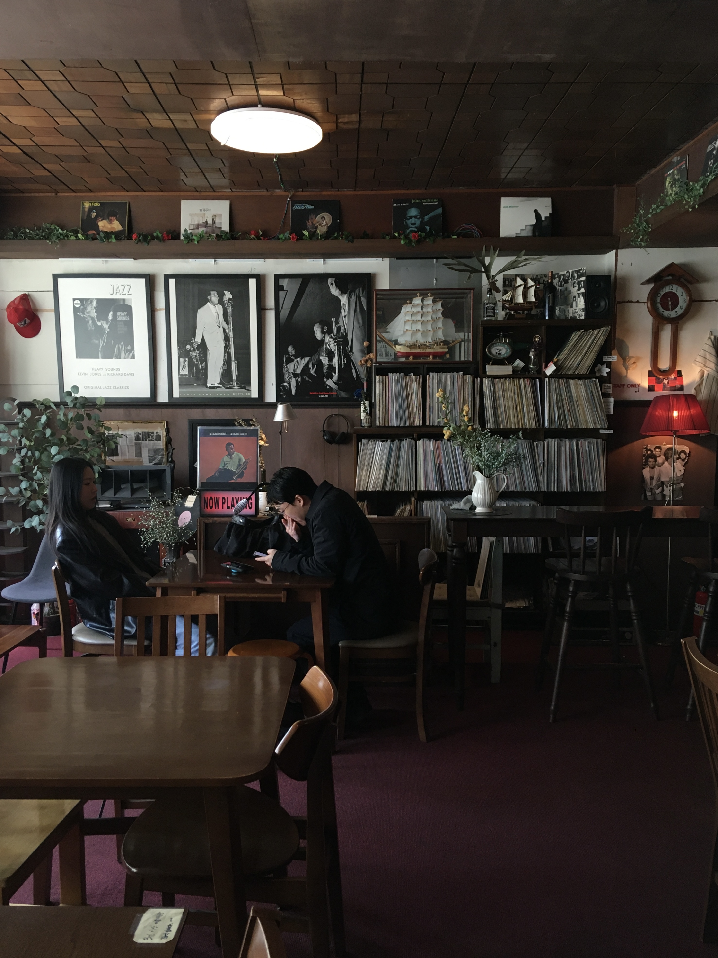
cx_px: 359
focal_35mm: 29
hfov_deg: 48.2
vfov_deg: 61.7
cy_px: 479
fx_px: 802
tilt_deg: -5.9
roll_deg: +0.9
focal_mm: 4.15
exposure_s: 1/30
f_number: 2.2
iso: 80
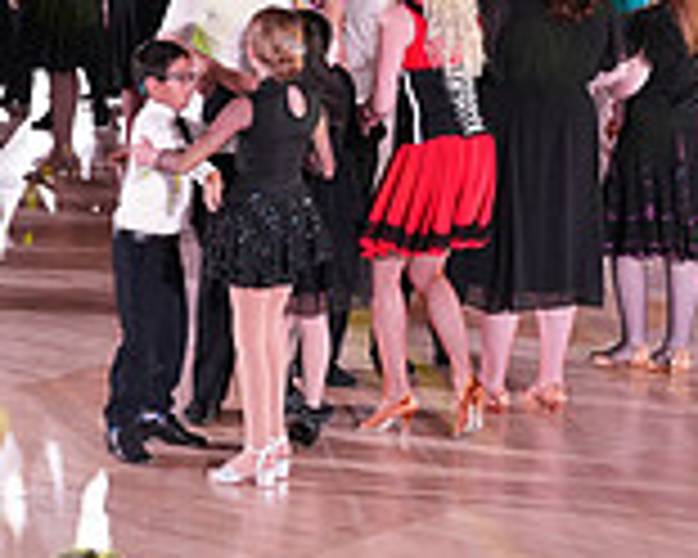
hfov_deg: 12.1
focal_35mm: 159
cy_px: -245
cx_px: 477
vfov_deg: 9.5
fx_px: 3293
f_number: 4.5
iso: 2000
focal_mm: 45.4
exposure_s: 1/200
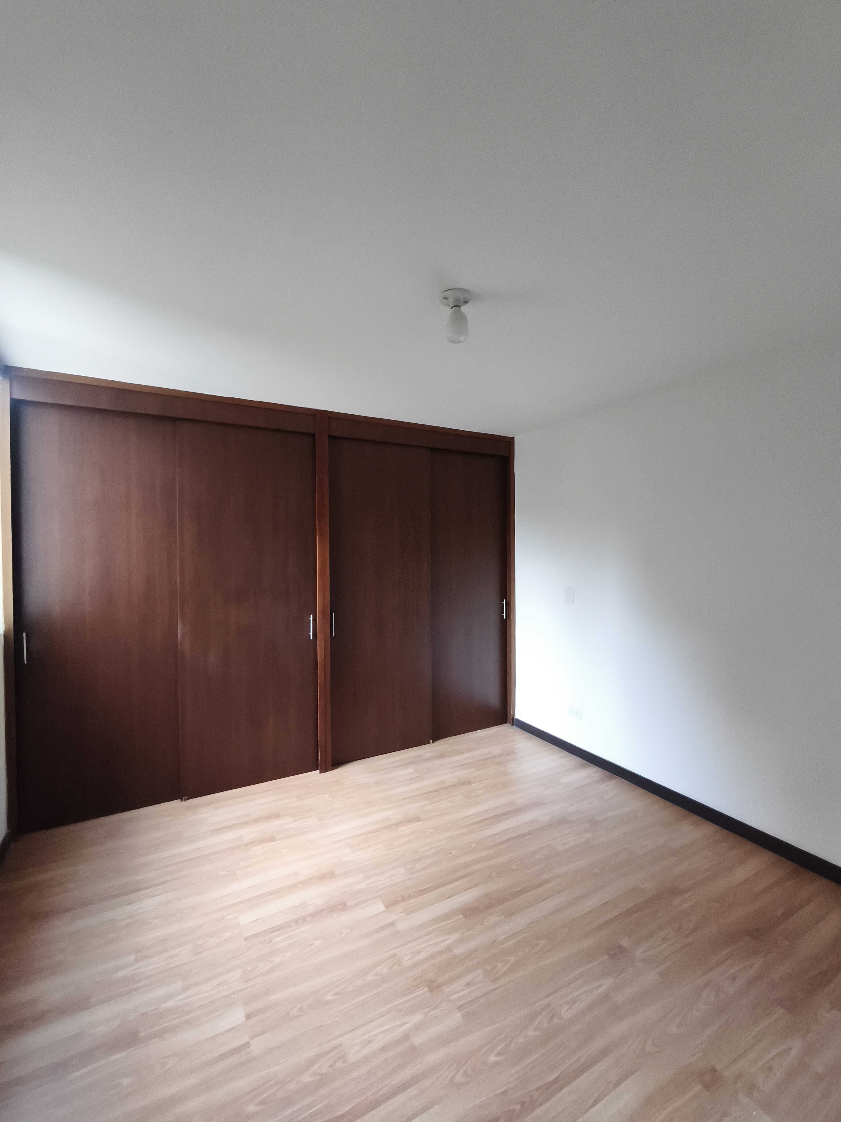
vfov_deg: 98.2
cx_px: 420
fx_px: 486
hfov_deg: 81.7
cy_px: 561
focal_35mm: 15
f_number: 2.2
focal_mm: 1.91
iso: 1250
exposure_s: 1/24
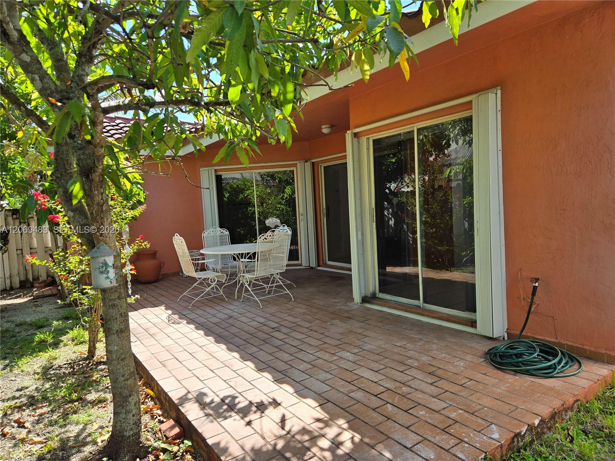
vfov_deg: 58.9
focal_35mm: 23
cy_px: 230
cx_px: 308
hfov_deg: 73.9
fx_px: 409
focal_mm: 5.4
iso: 25
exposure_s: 1/912
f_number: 1.8
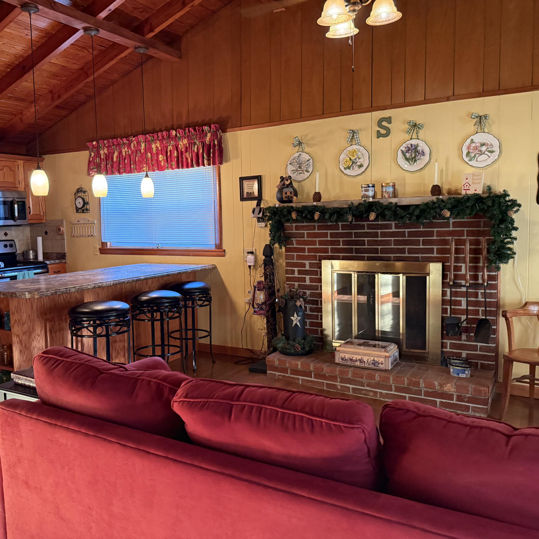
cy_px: 264
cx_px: 215
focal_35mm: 29
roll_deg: +2.2
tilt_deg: -4.8
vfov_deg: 55.6
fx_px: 511
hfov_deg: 55.2
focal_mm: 6.76
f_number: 1.78
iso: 800
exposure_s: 1/60
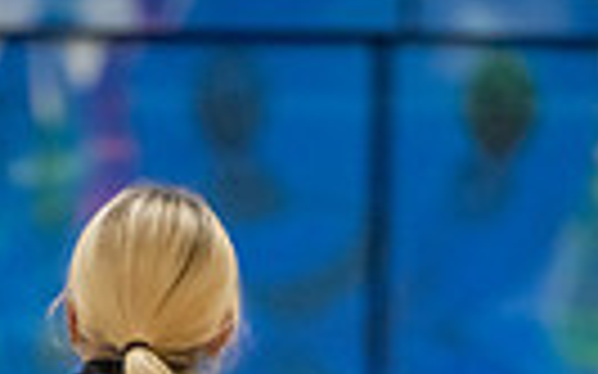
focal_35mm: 570
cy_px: 829
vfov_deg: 2.3
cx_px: 265
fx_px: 9286
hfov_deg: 3.7
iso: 4000
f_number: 2.8
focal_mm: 165
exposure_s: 1/1000
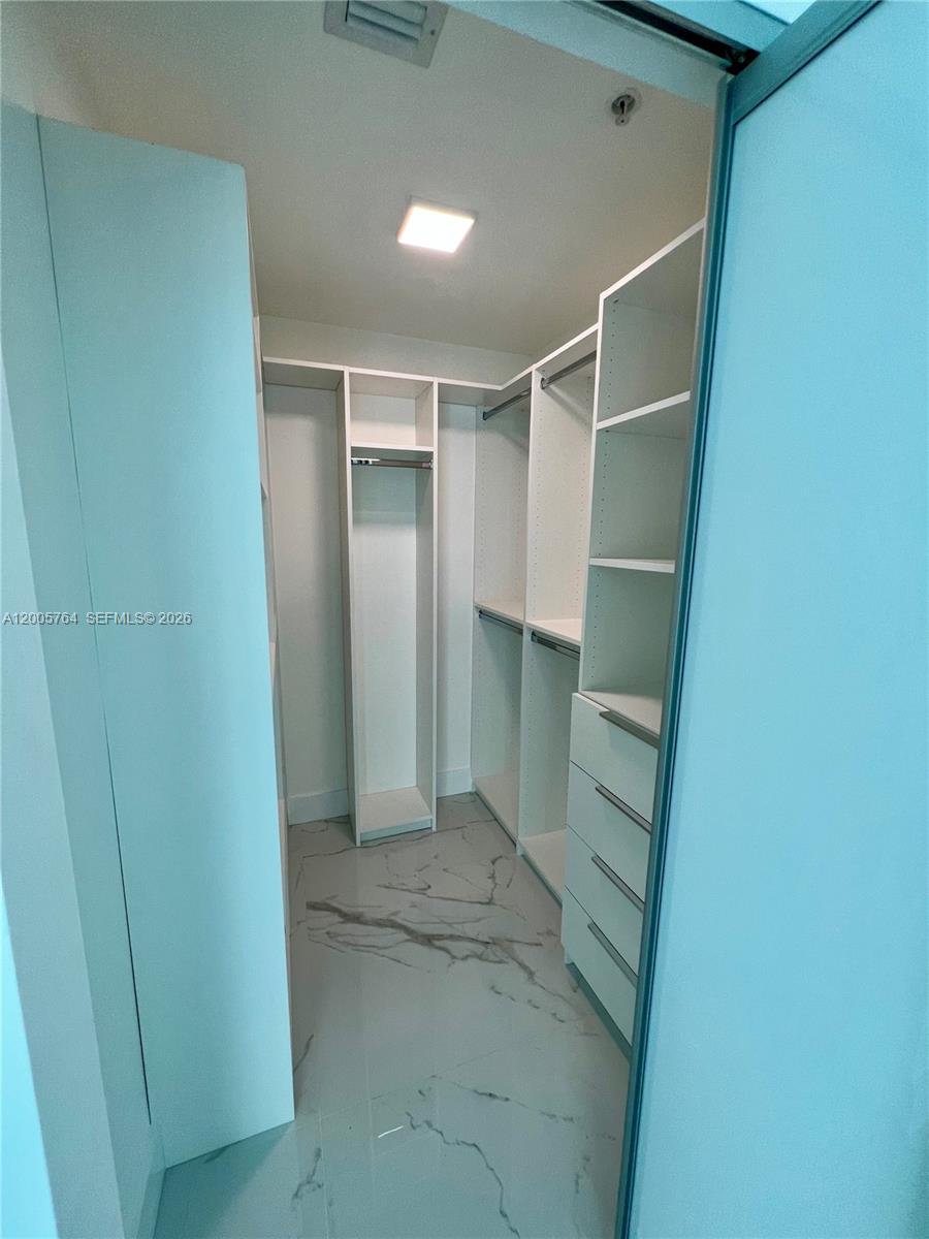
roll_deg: -0.4
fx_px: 465
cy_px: 620
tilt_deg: -4.2
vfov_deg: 106.2
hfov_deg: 89.9
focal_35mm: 13
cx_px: 464
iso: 80
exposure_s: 1/120
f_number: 1.8
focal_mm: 1.57
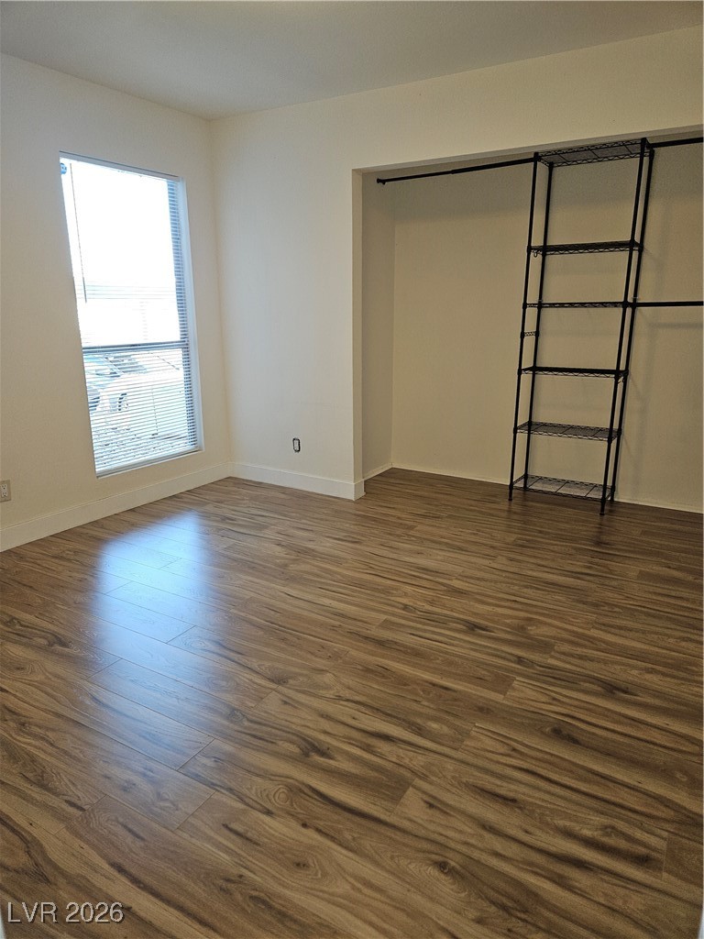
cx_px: 352
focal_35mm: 23
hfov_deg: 58.9
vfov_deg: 73.9
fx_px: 624
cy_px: 470
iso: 50
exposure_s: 1/60
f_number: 1.8
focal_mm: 5.4
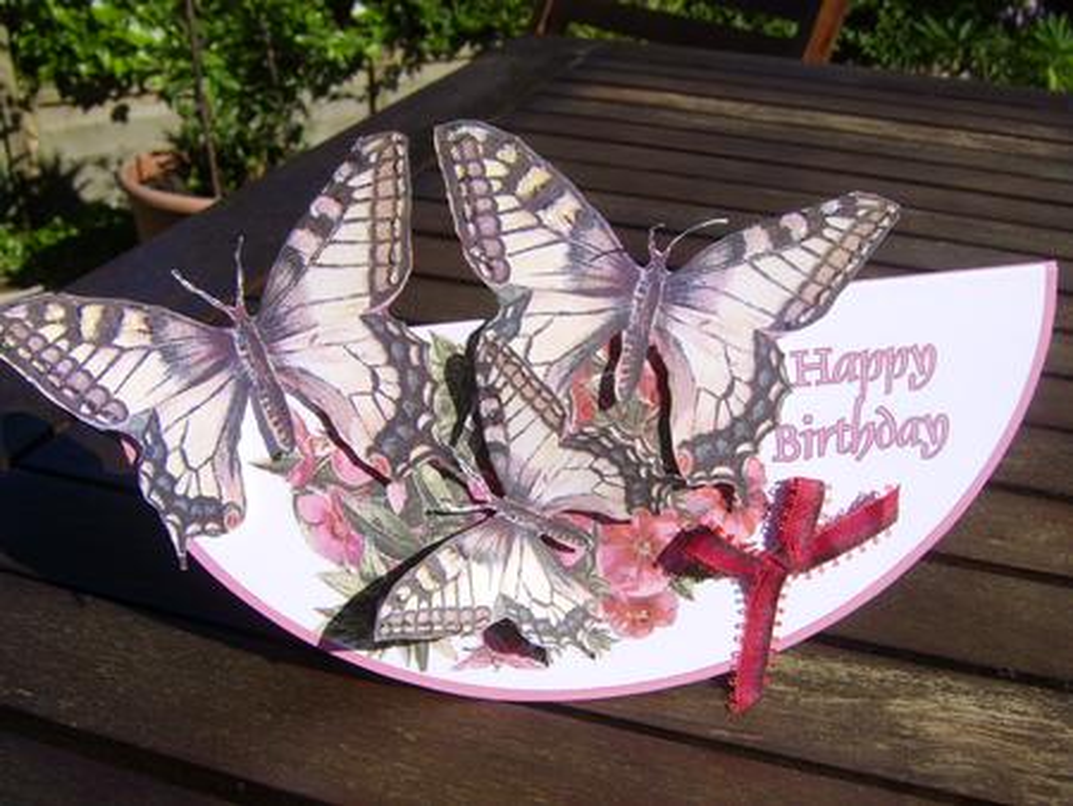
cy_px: 403
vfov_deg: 45.5
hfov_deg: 58.3
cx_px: 536
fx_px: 961
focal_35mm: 31
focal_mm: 8.13
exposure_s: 1/500
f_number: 6.7
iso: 71
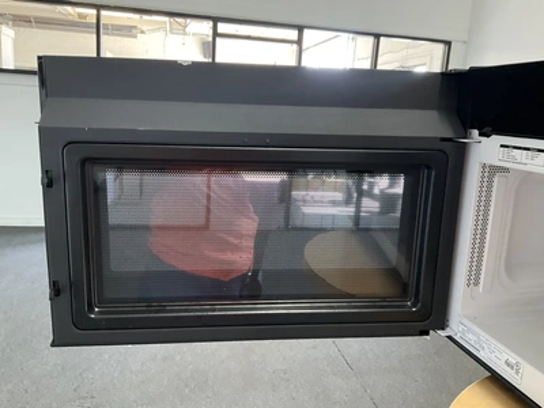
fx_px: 456
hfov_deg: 61.7
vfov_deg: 48.2
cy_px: 204
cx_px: 272
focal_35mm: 29
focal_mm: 3
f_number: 1.8
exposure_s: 1/60
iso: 200
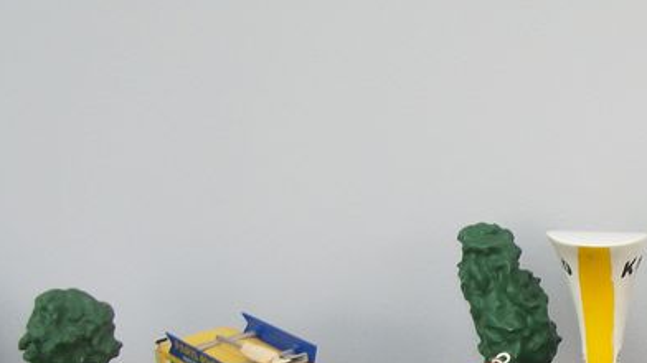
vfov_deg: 13.3
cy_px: 391
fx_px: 1526
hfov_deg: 22.9
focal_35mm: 89
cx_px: 659
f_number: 2.9
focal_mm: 5.7
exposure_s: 1/30
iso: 80
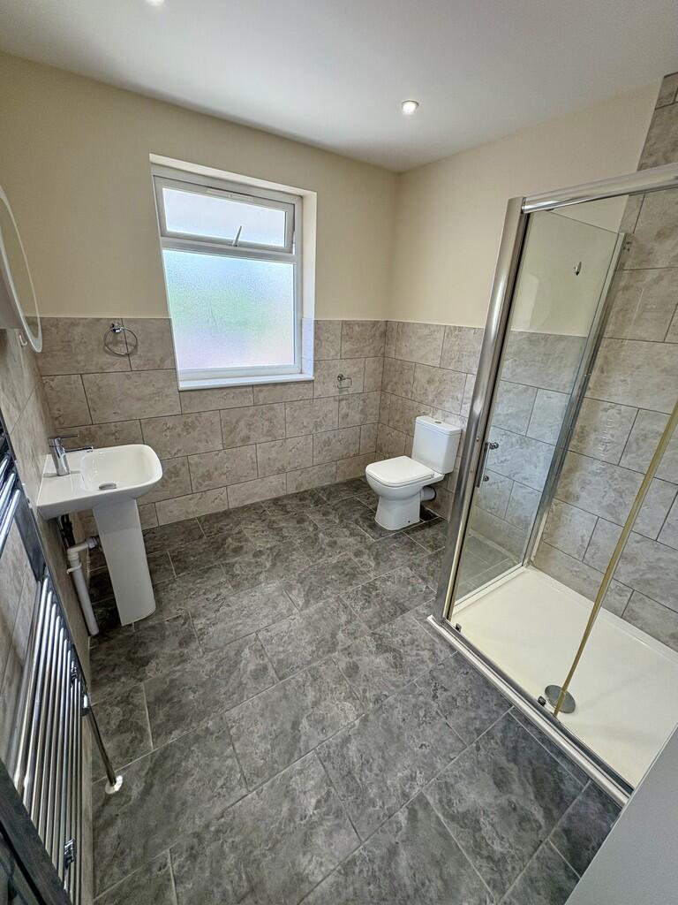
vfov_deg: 102.1
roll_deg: -2.1
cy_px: 452
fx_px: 366
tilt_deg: -21.9
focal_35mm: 14
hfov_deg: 85.7
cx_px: 339
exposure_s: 1/114
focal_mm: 2.22
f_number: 2.2
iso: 100
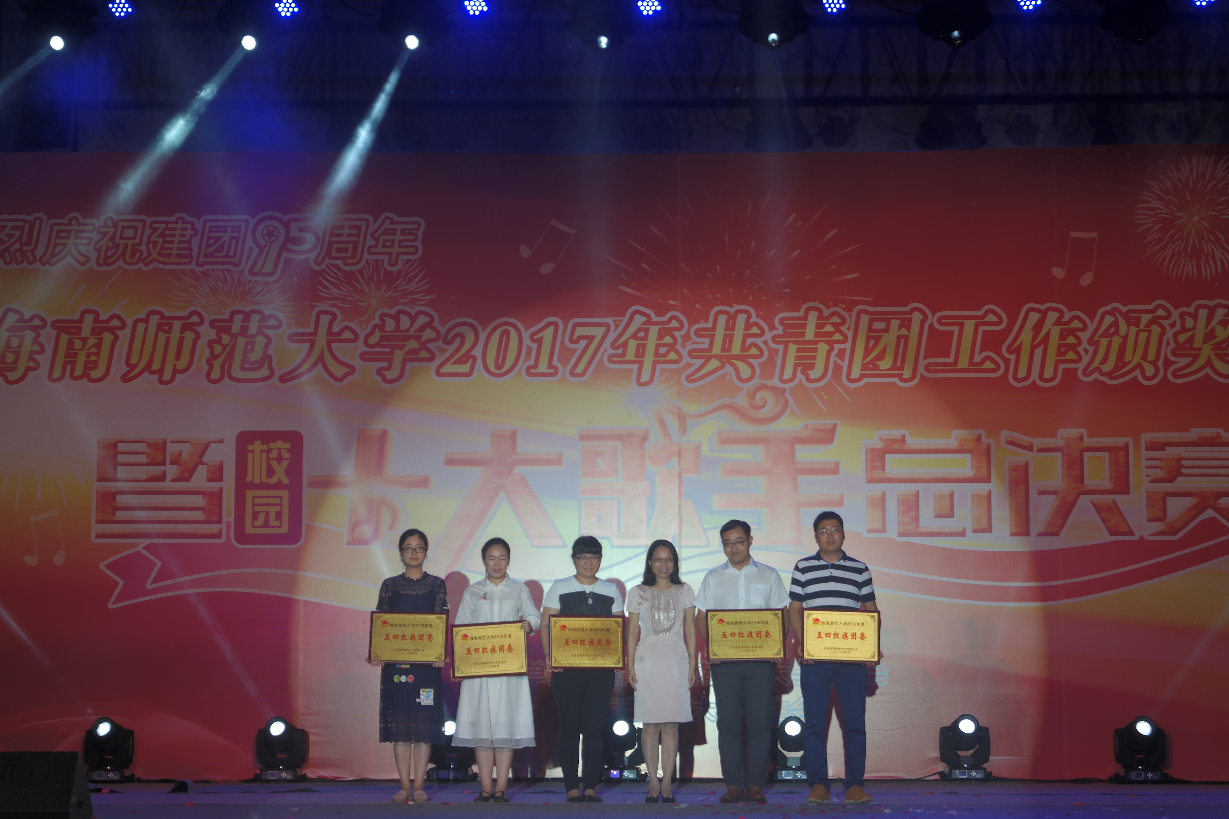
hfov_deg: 26.3
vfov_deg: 17.7
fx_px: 2628
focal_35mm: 77
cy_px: 410
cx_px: 614
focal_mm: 50
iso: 200
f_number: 5.6
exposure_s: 1/125
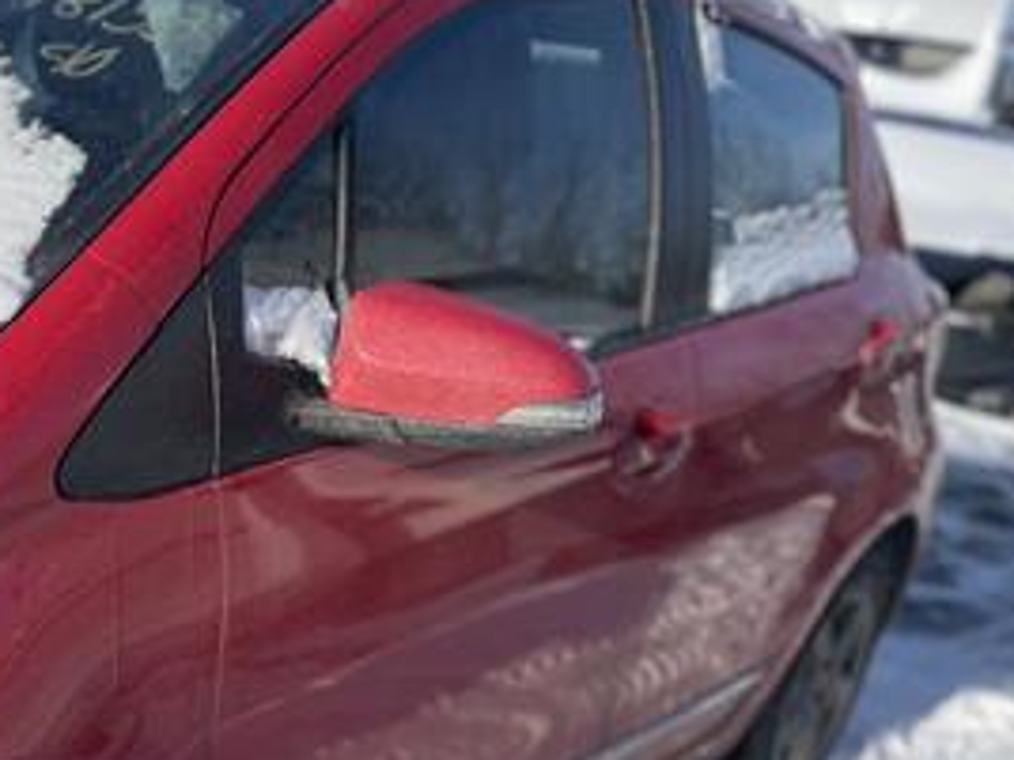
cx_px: -110
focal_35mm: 62
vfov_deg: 23.2
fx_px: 1816
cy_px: 654
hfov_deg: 28.3
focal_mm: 4.2
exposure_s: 1/3300
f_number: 1.6
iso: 50
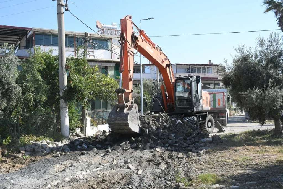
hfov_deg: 48.5
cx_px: 142
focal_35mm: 40
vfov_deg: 33.4
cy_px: 94
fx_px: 314
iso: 900
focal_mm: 27
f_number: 5.6
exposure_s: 1/3200
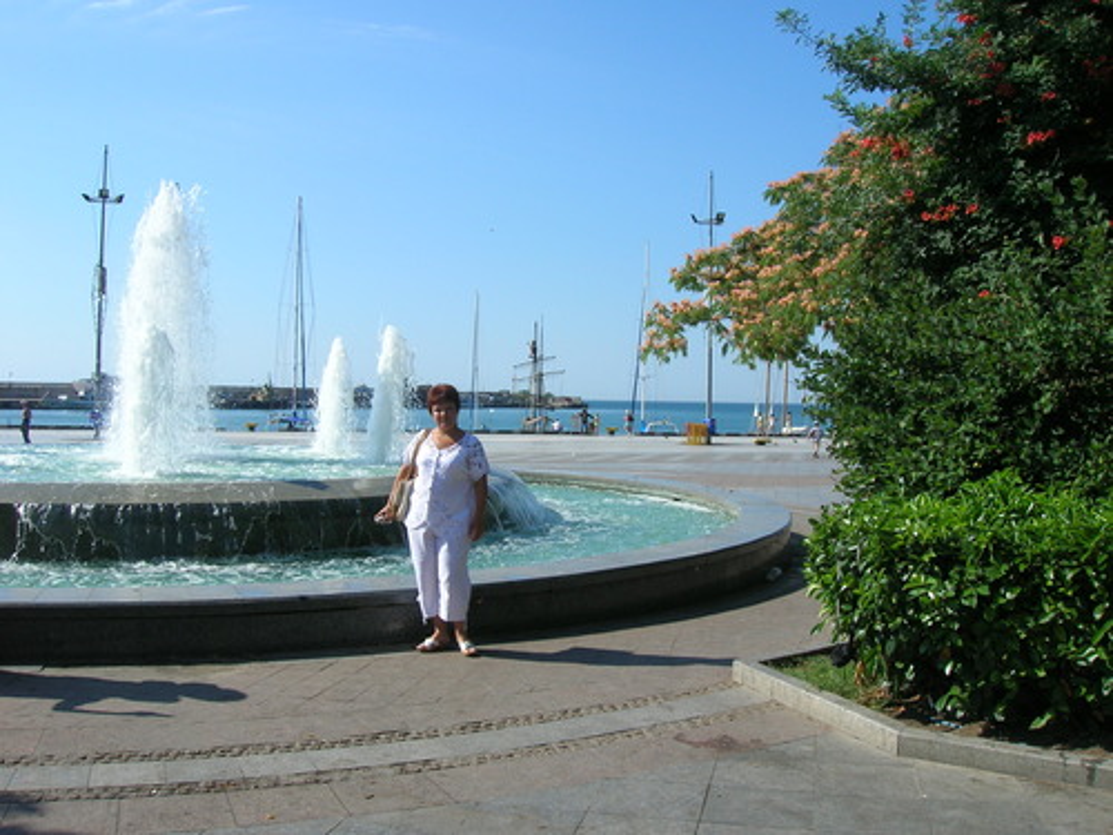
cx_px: 556
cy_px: 418
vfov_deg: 41.8
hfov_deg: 54.0
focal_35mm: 34
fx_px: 1093
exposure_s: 1/390
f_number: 4.9
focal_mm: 5.7
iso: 50
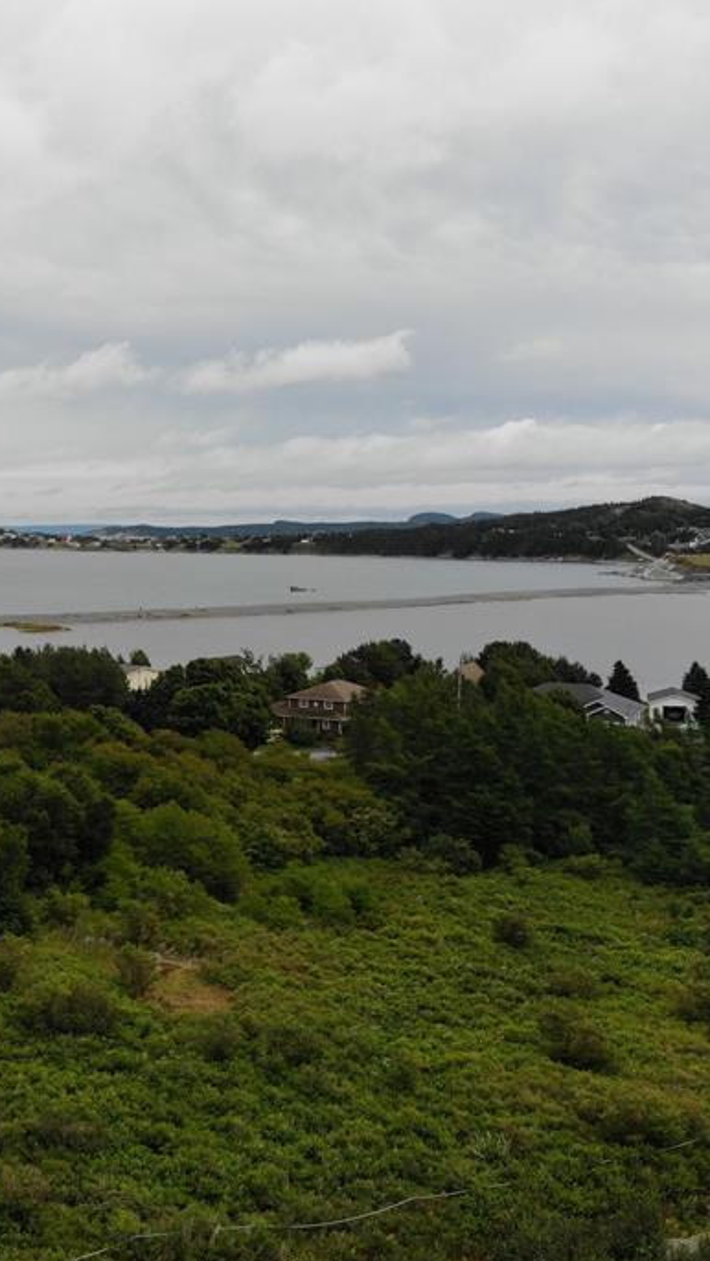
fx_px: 1305
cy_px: 659
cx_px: 180
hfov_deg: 30.0
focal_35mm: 39
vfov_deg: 51.6
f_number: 2.8
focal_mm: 4.5
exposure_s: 1/764
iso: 102
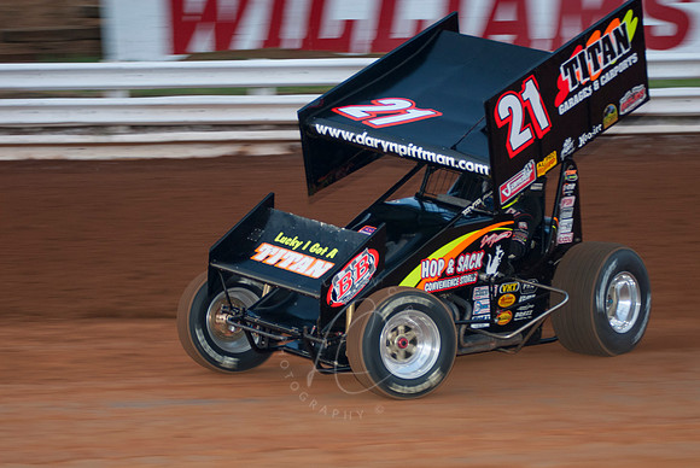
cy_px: 234
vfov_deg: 9.7
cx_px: 350
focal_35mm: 142
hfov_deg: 14.4
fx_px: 2774
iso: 250
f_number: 2.8
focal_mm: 95
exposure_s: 1/400
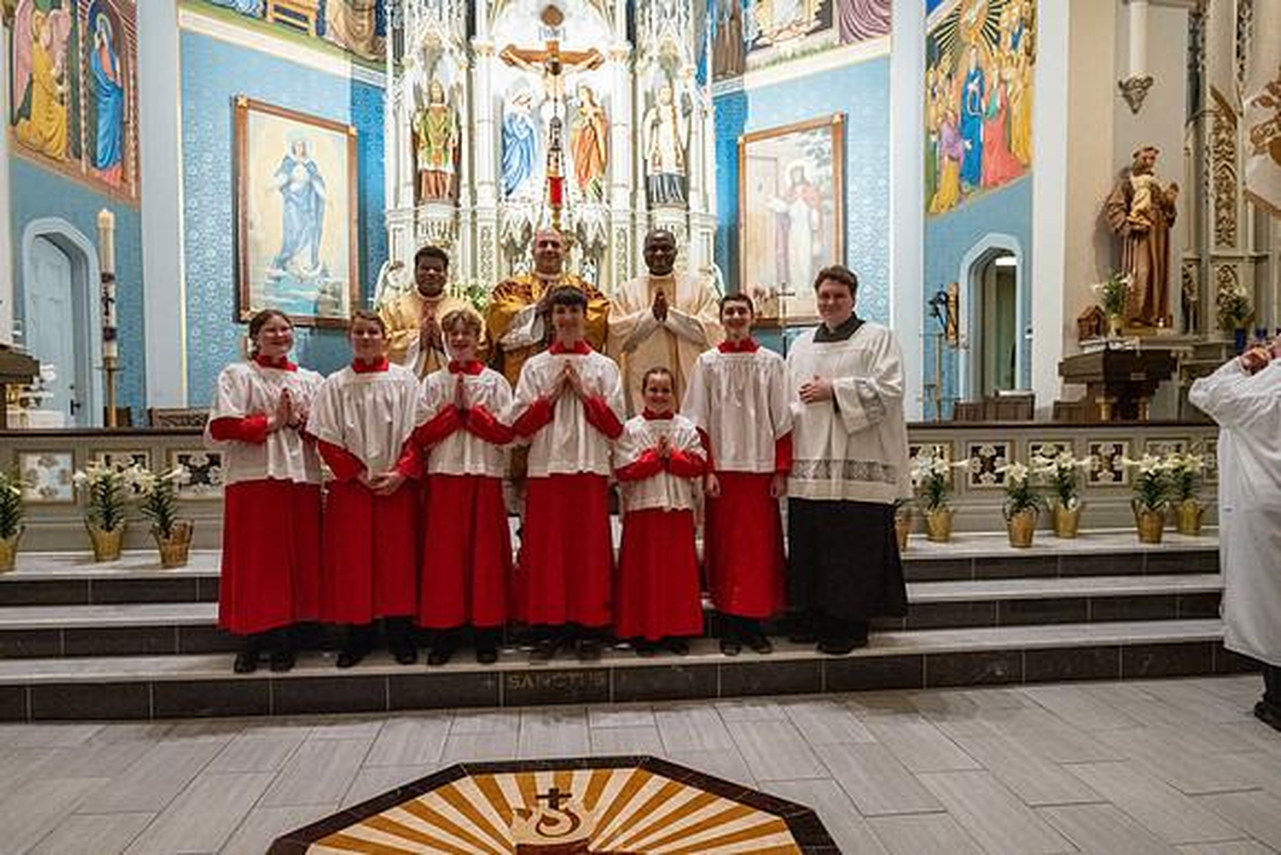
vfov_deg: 53.2
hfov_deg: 73.7
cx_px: 640
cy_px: 428
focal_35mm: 24
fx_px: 854
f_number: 10
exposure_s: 1/60
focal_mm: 24
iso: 5000
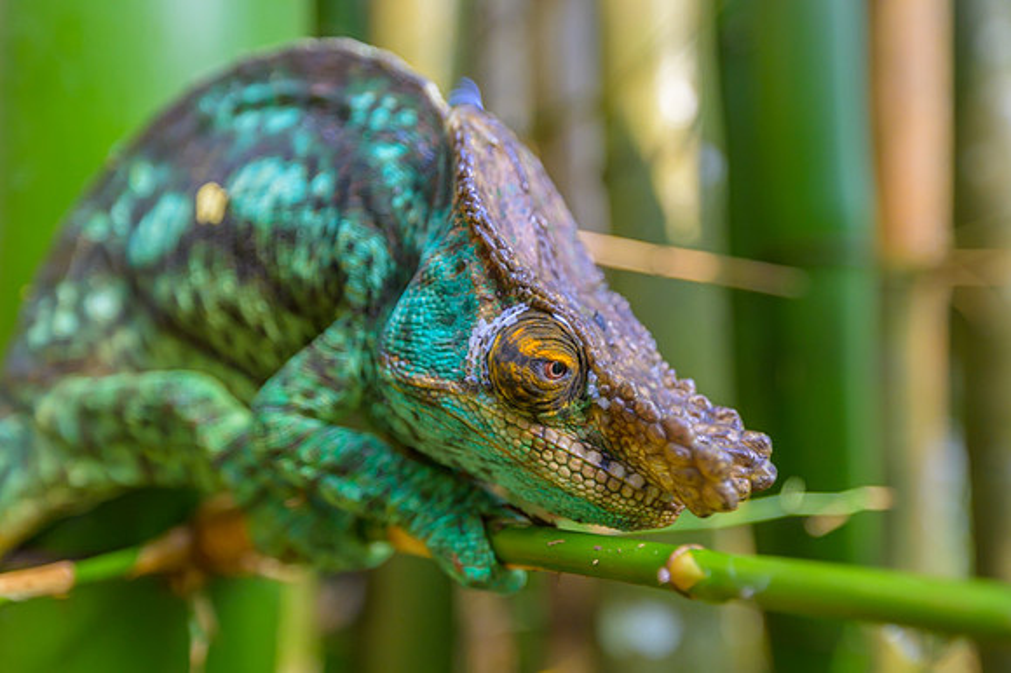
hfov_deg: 64.1
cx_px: 563
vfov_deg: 45.4
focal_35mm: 29
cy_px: 332
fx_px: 804
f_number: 2.8
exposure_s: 1/320
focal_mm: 24
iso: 800
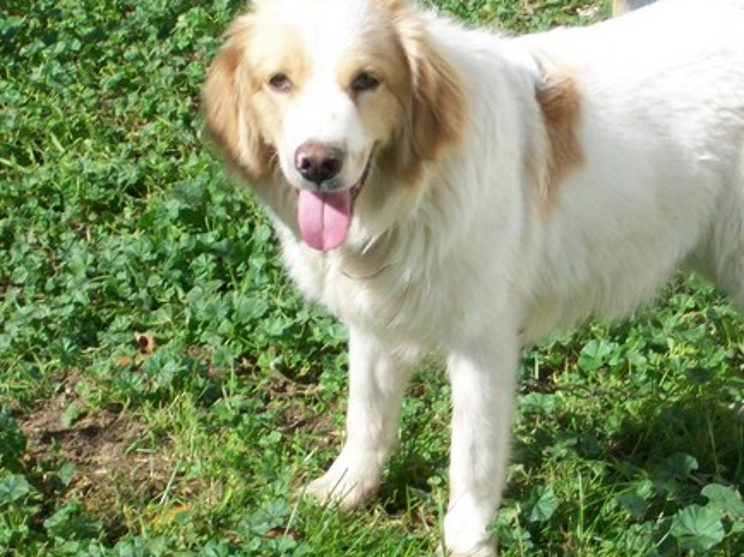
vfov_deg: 9.6
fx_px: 3308
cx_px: 523
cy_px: 384
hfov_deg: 12.8
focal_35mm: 154
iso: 64
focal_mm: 14.3
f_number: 4.3
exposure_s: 1/400
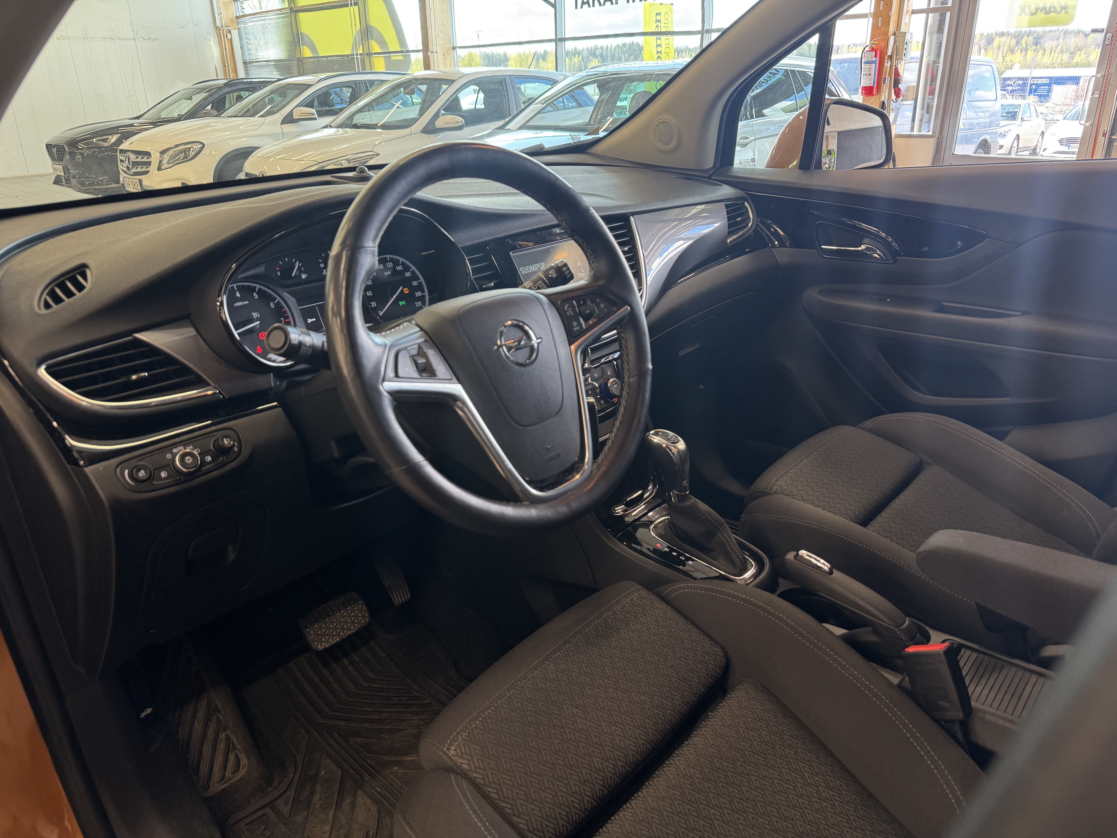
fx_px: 774
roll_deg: +1.8
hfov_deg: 71.6
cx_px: 558
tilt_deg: -23.1
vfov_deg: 56.8
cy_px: 419
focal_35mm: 24
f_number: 1.78
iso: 160
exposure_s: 1/121
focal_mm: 6.76
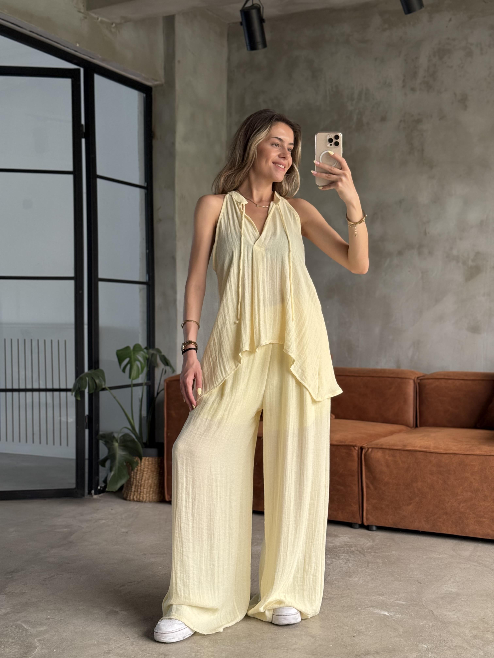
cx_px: 247
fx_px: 913
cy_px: 329
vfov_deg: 39.7
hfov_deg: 30.3
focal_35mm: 48
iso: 100
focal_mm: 6.76
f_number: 1.78
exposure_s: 1/99
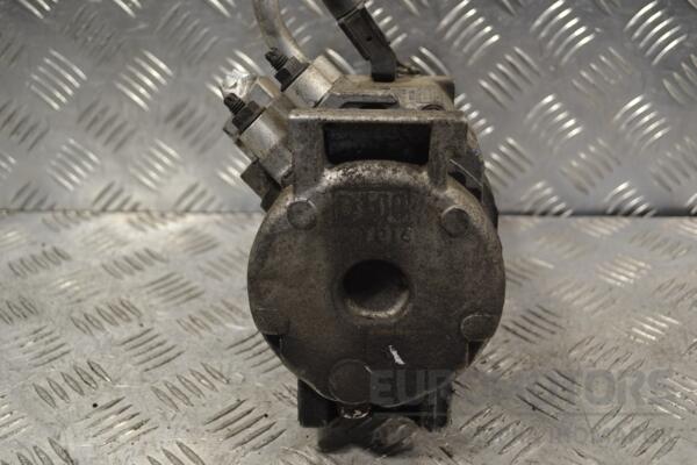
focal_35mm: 44
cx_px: 348
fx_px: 842
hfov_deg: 45.0
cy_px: 232
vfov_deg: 30.8
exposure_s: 1/100
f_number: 5
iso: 400
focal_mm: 29
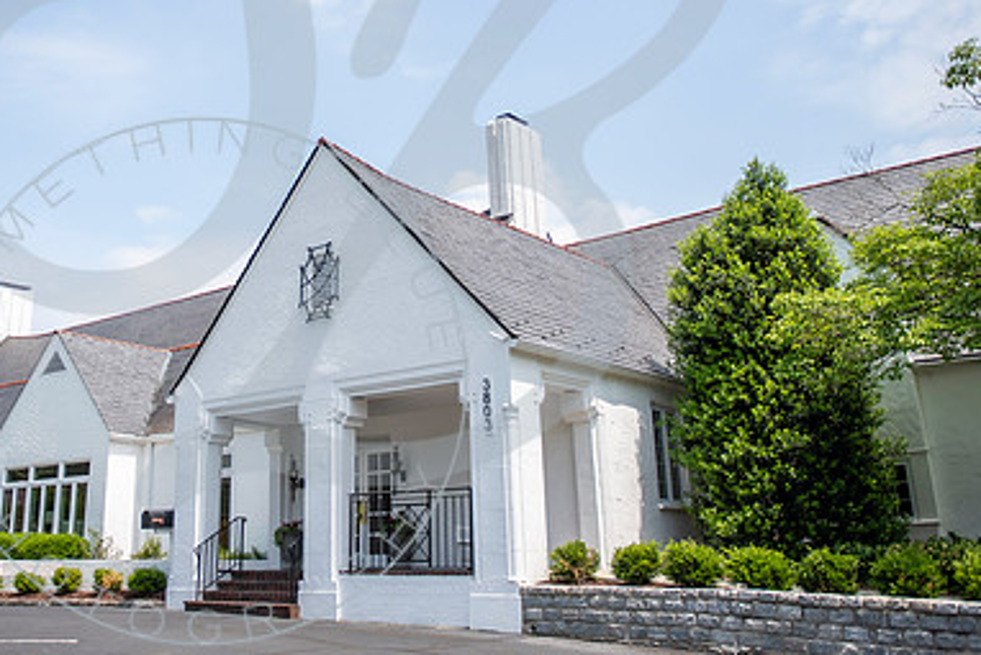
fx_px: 1036
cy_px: 166
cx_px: 331
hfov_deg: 49.8
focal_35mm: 38
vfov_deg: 34.4
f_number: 2.8
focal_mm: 24
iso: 100
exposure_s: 1/2000
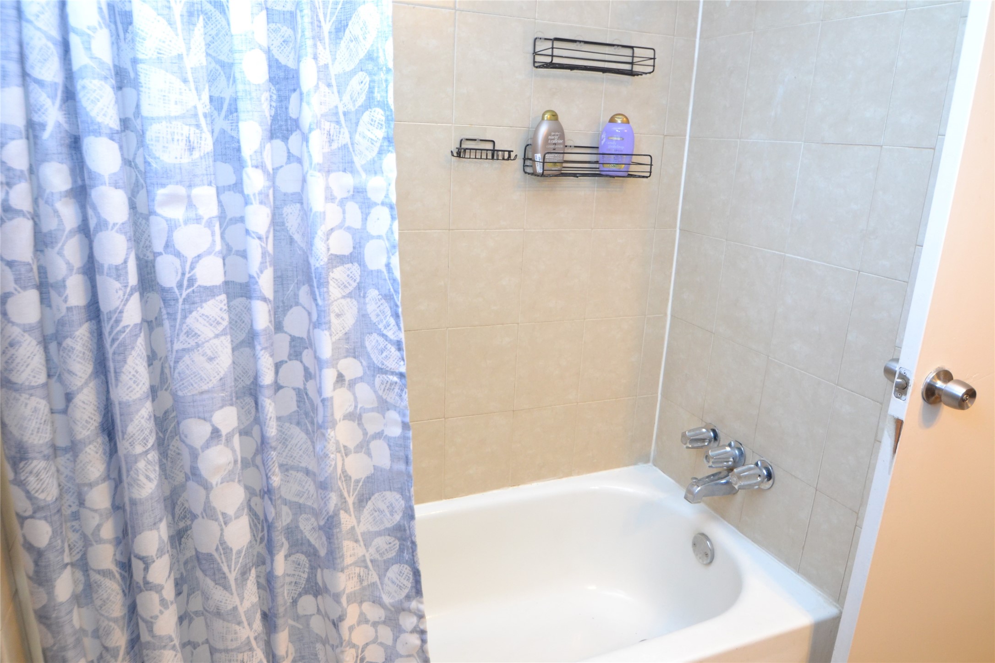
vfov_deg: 53.1
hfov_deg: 73.7
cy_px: 332
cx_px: 498
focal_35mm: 24
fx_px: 663
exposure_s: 1/60
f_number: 4
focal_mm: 16
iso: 1250
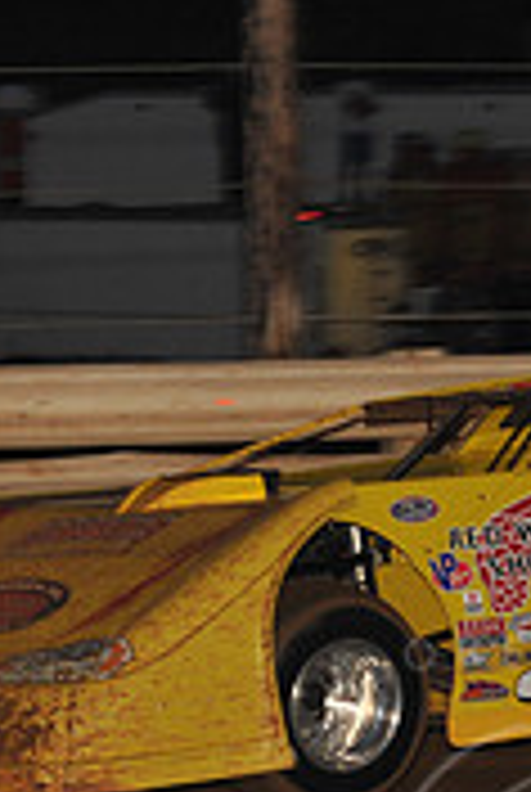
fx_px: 9784
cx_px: 468
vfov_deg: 4.6
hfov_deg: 3.1
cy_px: 490
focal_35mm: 444
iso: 1000
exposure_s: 1/320
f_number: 7.1
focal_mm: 135
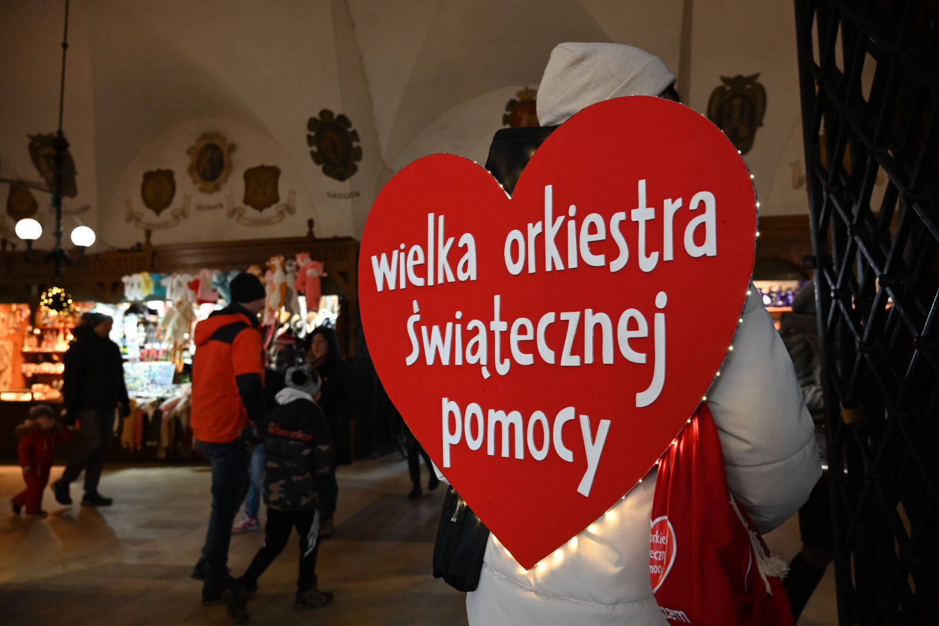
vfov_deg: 53.1
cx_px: 470
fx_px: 626
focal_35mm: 24
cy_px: 313
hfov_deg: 73.7
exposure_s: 1/200
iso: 3200
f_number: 4
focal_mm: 24
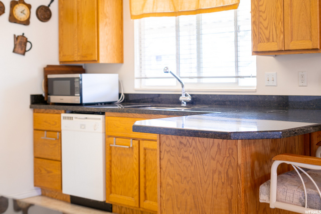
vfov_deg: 27.0
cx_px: 160
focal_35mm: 50
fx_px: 446
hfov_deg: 39.6
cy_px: 107
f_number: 3.2
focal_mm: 50
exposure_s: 1/60
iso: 320
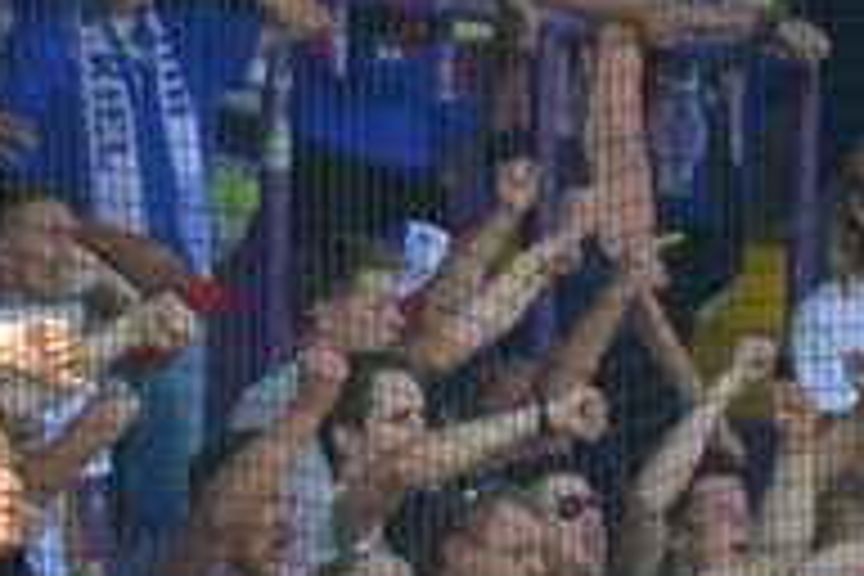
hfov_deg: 2.3
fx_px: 21334
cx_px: 248
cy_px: 698
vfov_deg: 1.5
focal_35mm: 889
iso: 400
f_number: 4.5
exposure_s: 1/1000
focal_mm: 200
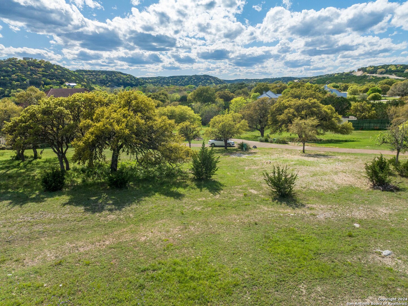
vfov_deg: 56.8
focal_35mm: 24
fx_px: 283
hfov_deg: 71.6
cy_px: 153
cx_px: 204
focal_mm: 12.29
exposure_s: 1/6400
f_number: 2.8
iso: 310
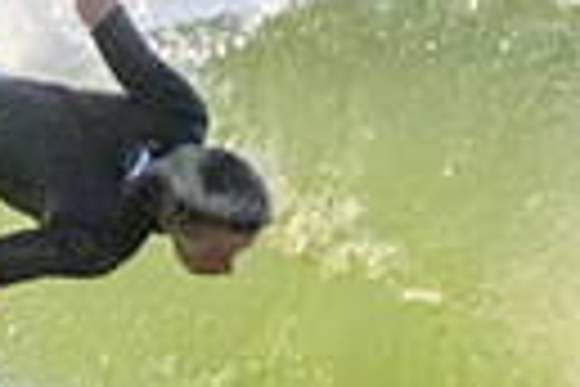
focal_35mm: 4931
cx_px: 36
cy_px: 407
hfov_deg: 0.4
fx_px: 79438
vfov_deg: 0.3
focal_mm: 800
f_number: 11
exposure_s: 1/2000
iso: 1800
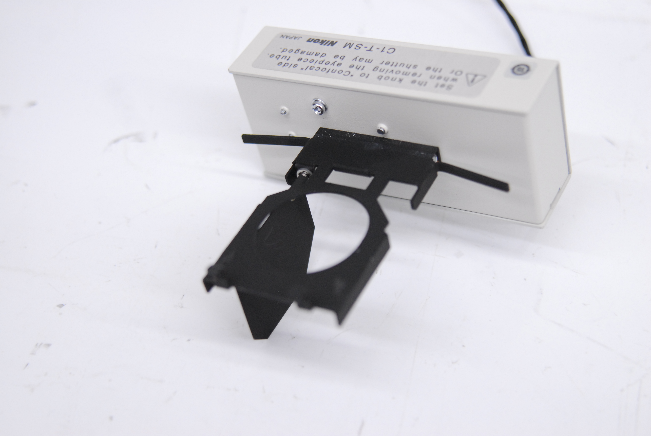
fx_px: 1222
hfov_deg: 29.8
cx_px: 326
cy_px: 218
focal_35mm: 68
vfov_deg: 20.2
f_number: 3.5
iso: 800
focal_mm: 45
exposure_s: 1/125
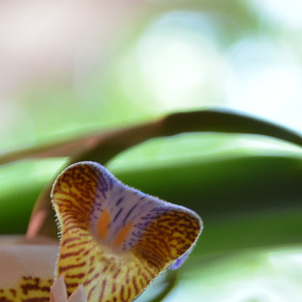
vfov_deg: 5.2
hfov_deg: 5.2
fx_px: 3326
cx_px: 312
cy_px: 385
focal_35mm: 337
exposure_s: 1/20
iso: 100
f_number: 5.3
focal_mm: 62
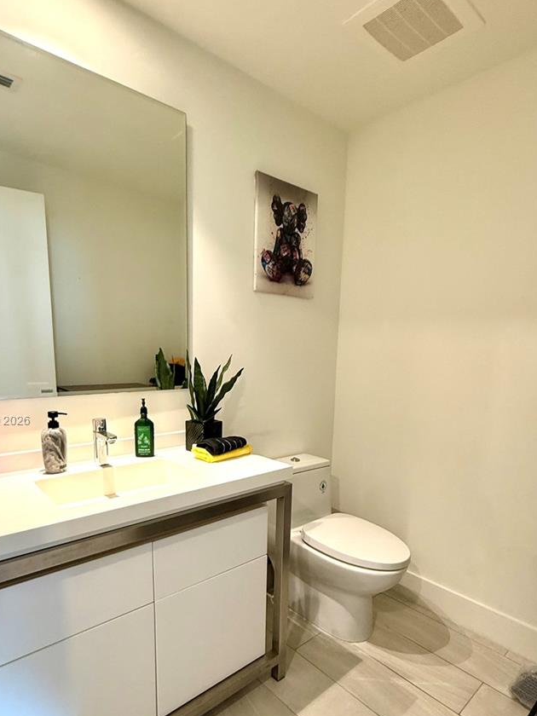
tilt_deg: -11.0
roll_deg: -1.5
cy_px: 421
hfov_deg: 65.9
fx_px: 414
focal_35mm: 20
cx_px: 255
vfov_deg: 81.0
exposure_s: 1/60
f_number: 2.2
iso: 200
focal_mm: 2.22
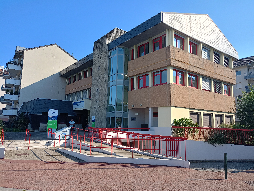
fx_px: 205
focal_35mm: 28
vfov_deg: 49.7
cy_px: 96
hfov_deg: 63.4
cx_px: 127
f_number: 1.79
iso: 100
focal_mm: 4.7
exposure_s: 1/609
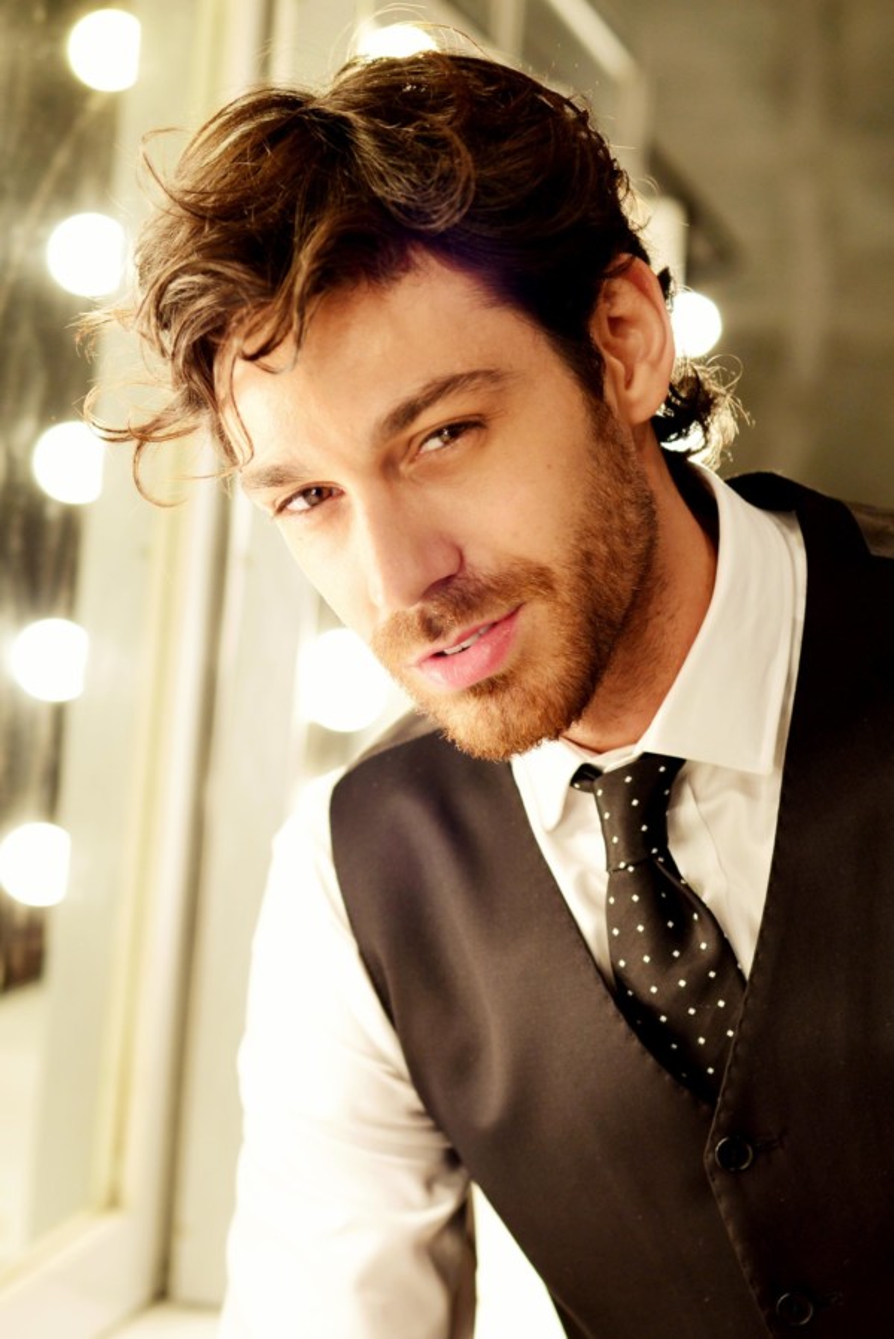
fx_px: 1861
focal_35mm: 50
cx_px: 447
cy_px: 670
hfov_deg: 27.0
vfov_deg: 39.6
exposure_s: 1/100
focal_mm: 50
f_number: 3.2
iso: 500
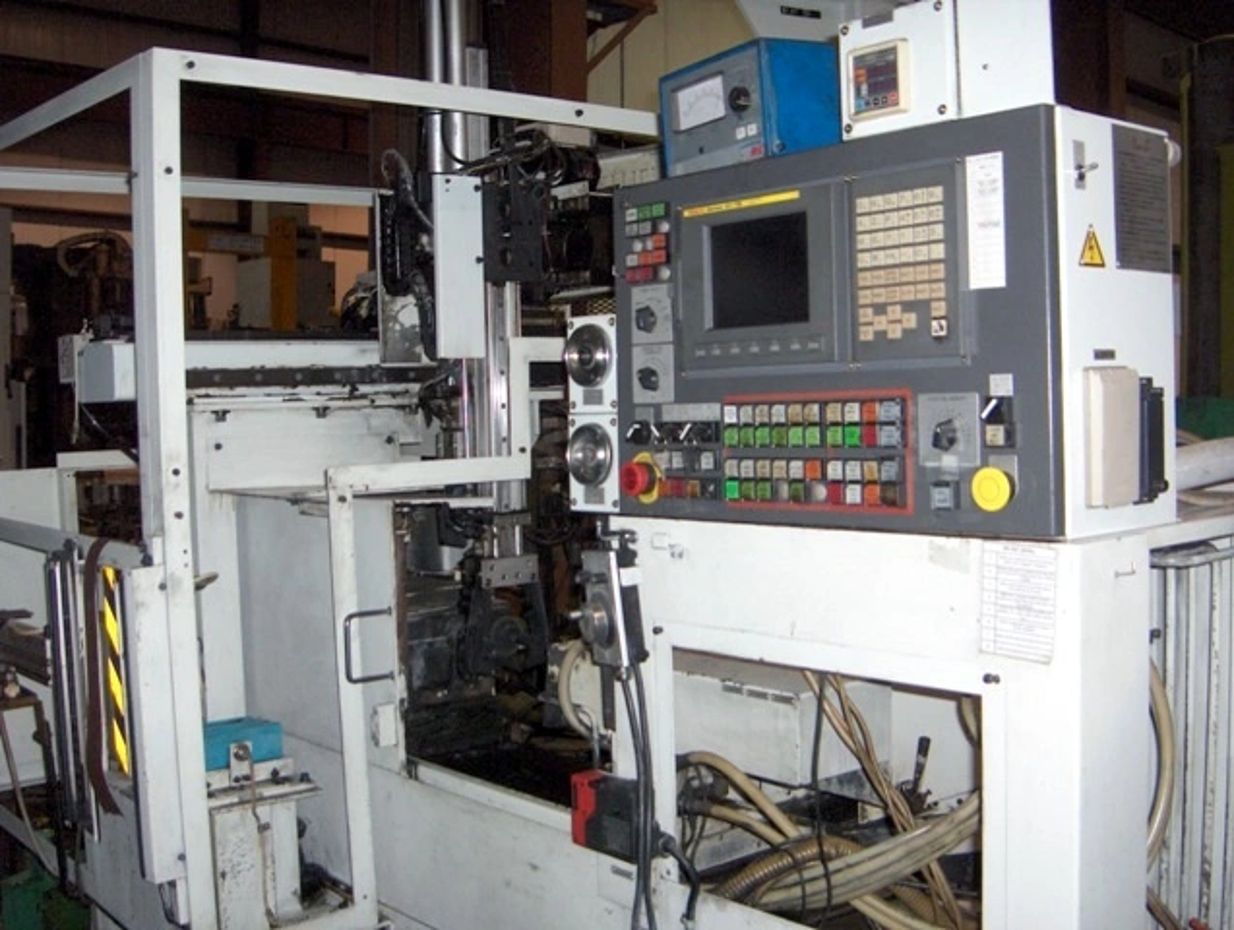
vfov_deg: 36.9
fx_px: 1393
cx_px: 617
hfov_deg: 47.8
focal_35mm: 39
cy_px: 465
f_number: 2.8
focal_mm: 8
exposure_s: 1/60
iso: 100
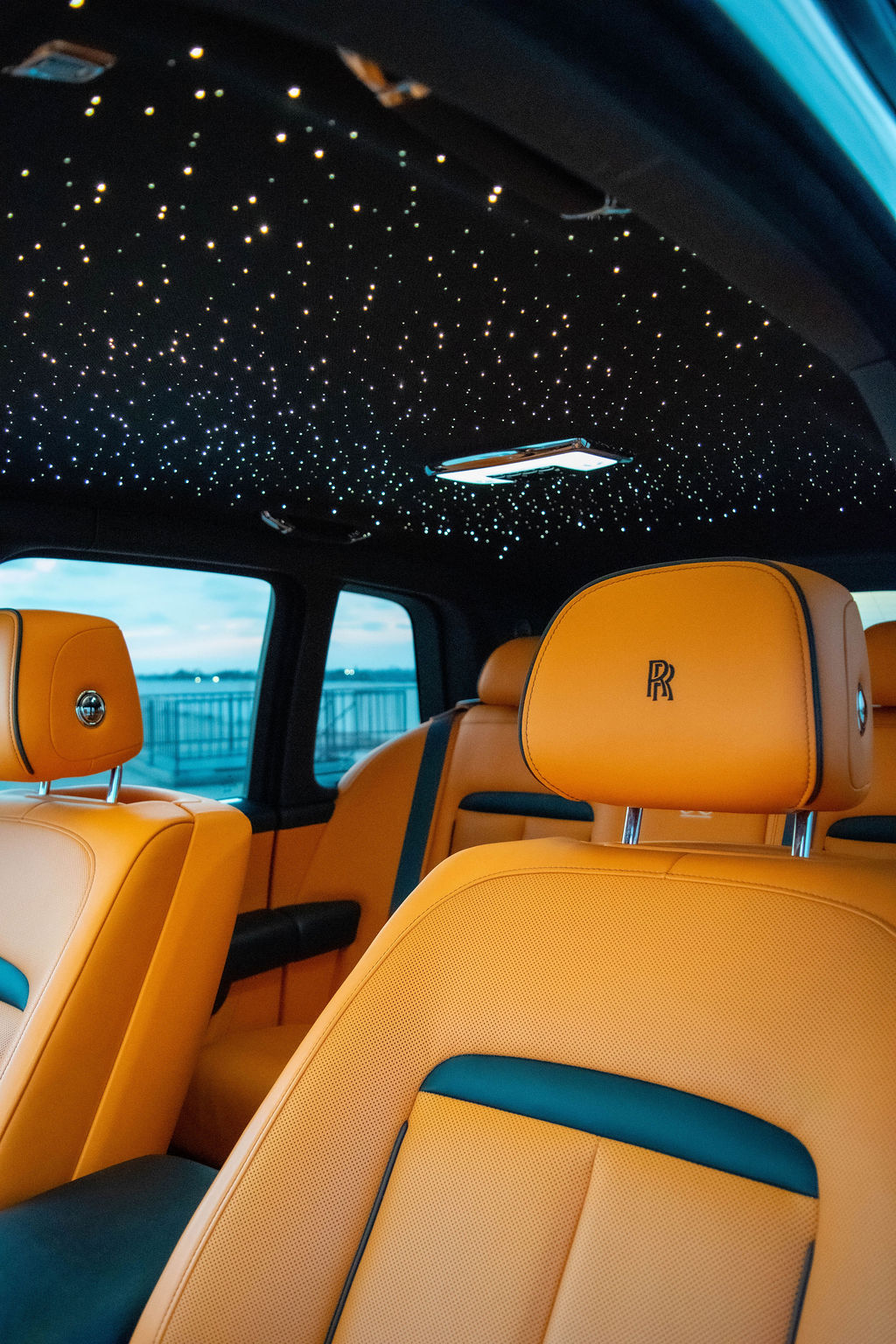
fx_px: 1008
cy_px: 672
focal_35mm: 27
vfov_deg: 67.4
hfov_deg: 47.9
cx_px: 448
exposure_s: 1/60
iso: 4000
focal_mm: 18
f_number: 3.5
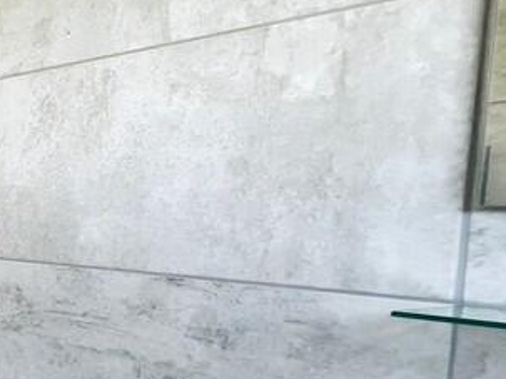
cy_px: 309
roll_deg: +0.8
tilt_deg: -7.2
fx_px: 643
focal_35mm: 44
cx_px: -304
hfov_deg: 26.3
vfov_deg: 31.9
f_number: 1.8
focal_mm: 1.57
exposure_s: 1/99
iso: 80
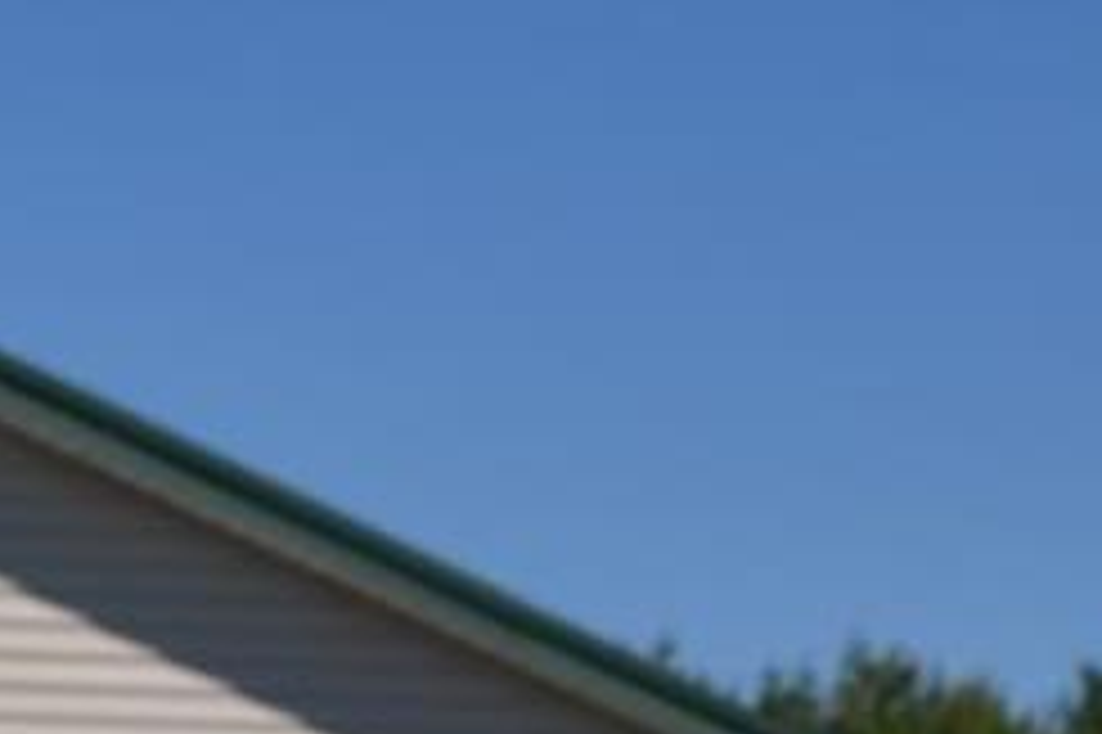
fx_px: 6516
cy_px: 770
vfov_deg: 6.4
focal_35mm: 213
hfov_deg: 9.5
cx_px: -297
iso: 100
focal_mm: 34
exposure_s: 1/400
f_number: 10
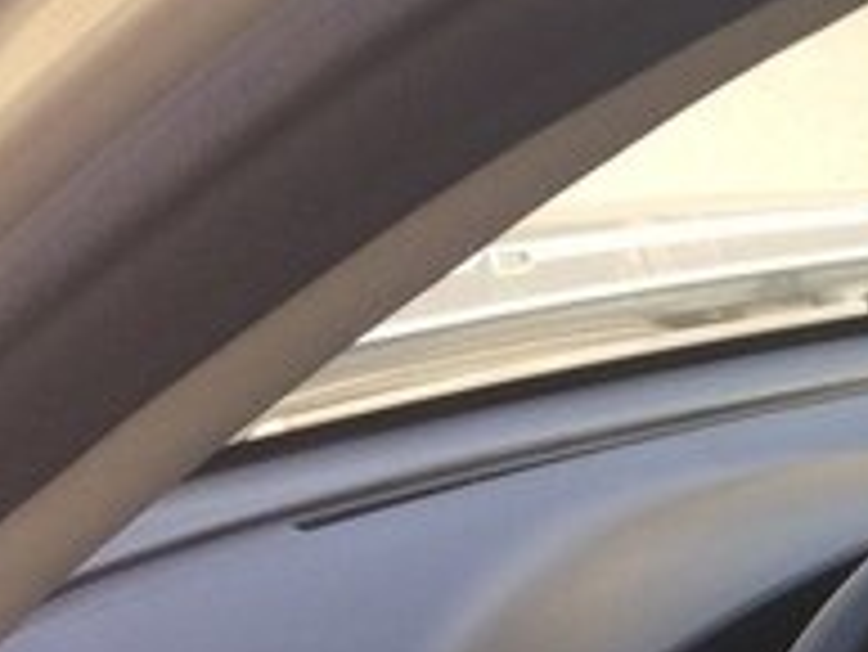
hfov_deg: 17.3
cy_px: 641
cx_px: 1408
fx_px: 2484
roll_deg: -5.1
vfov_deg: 14.7
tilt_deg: -21.6
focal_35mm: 99
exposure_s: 1/193
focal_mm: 4.15
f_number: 2.2
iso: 32
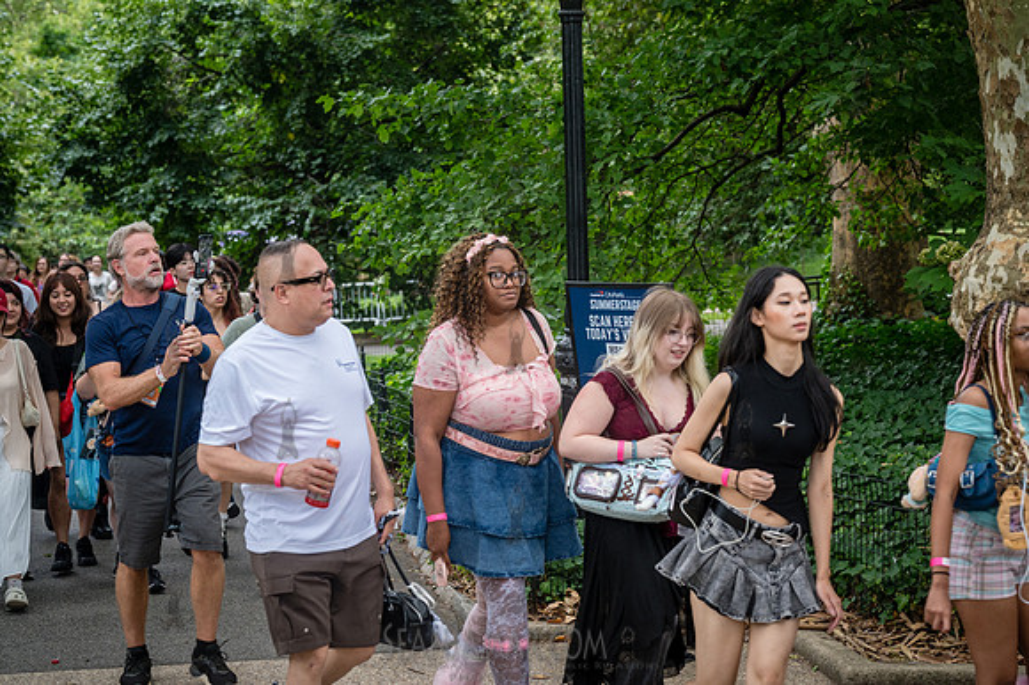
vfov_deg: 19.2
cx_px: 514
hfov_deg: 28.5
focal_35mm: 71
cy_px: 342
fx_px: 2028
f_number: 4.5
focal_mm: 71
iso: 1250
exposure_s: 1/250
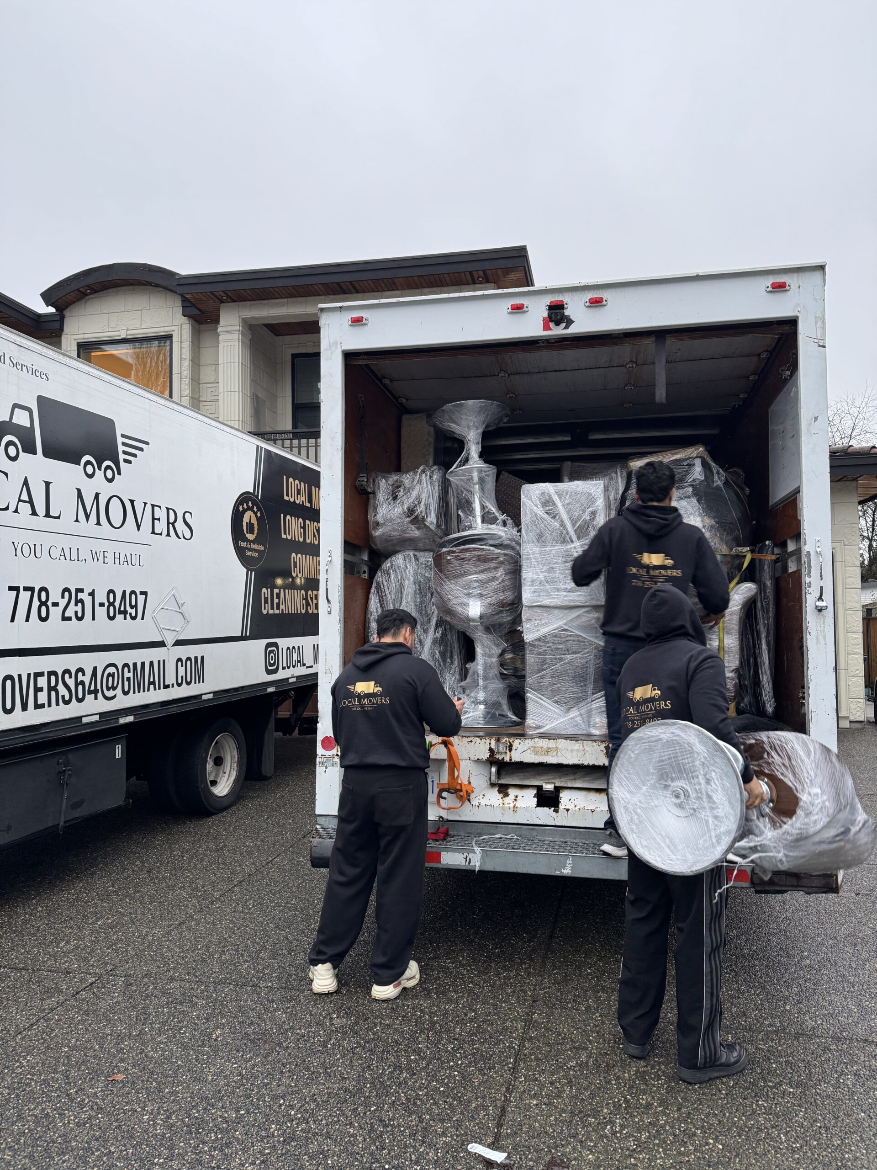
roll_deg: +0.9
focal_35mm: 24
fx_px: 811
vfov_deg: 71.6
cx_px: 438
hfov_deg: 56.8
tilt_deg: +3.9
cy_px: 585
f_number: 1.78
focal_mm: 6.76
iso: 200
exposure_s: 1/66
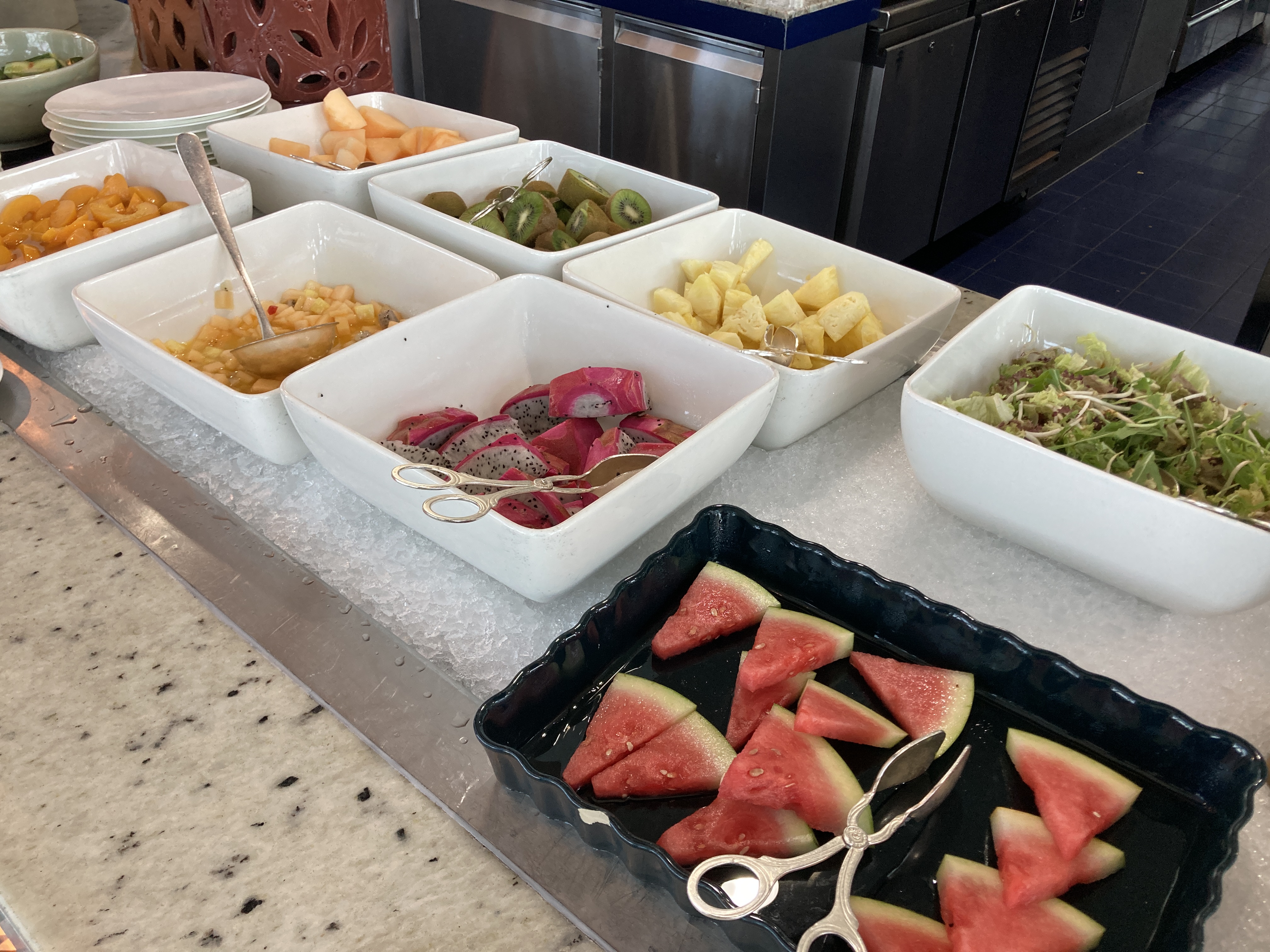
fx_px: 1027
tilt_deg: -36.1
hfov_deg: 63.4
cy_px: 476
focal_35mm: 28
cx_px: 635
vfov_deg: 49.7
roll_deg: -0.7
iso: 80
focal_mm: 3.99
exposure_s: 1/50
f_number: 1.8
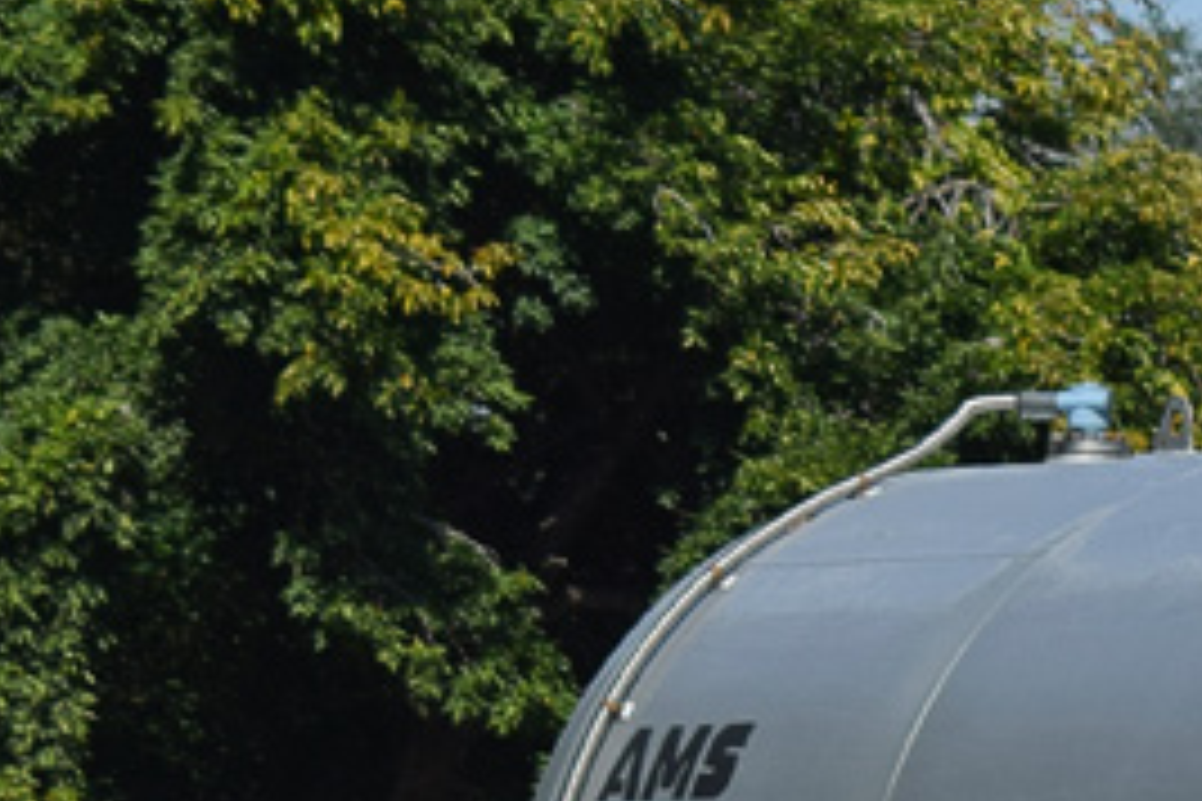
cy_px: 806
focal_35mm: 371
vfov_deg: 3.7
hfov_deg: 5.5
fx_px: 12395
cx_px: 1859
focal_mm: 55
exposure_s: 1/1000
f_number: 6.3
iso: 100
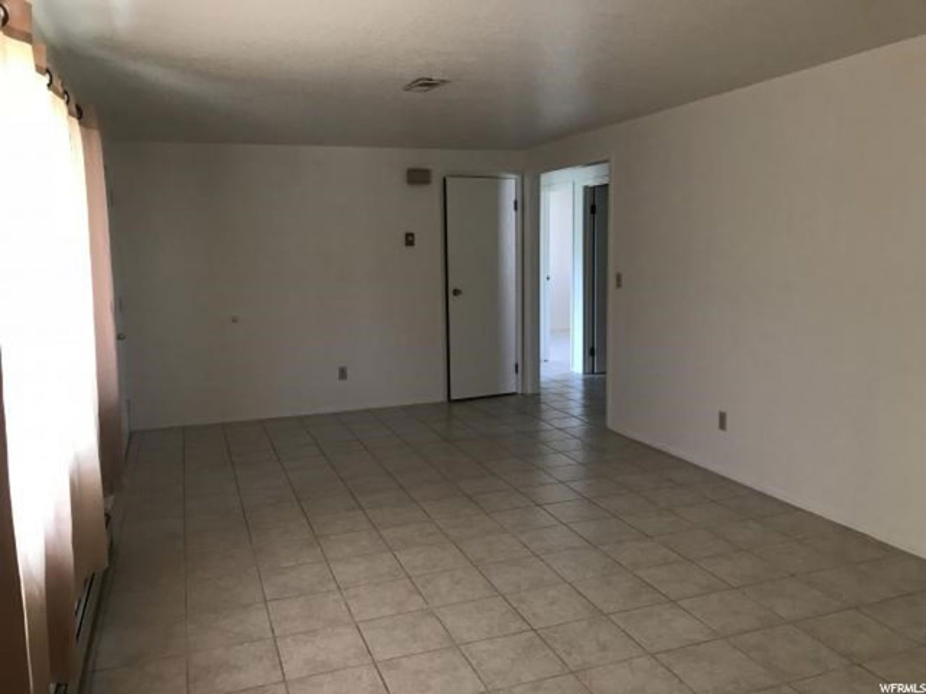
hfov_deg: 63.4
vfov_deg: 49.7
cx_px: 463
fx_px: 749
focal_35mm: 28
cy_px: 347
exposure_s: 1/18
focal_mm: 3.99
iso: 32
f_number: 1.8
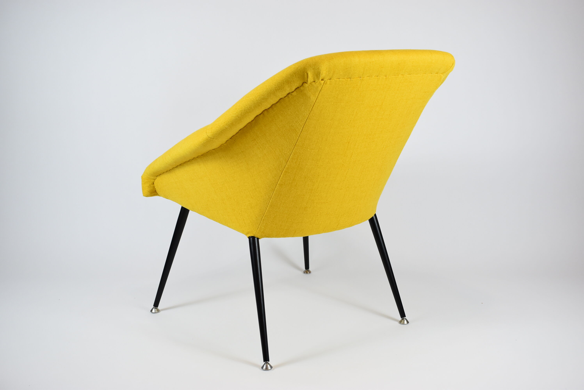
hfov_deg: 44.9
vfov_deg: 30.9
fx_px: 706
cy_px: 195
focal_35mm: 44
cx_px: 292
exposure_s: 1/125
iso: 720
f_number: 5.6
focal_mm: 29
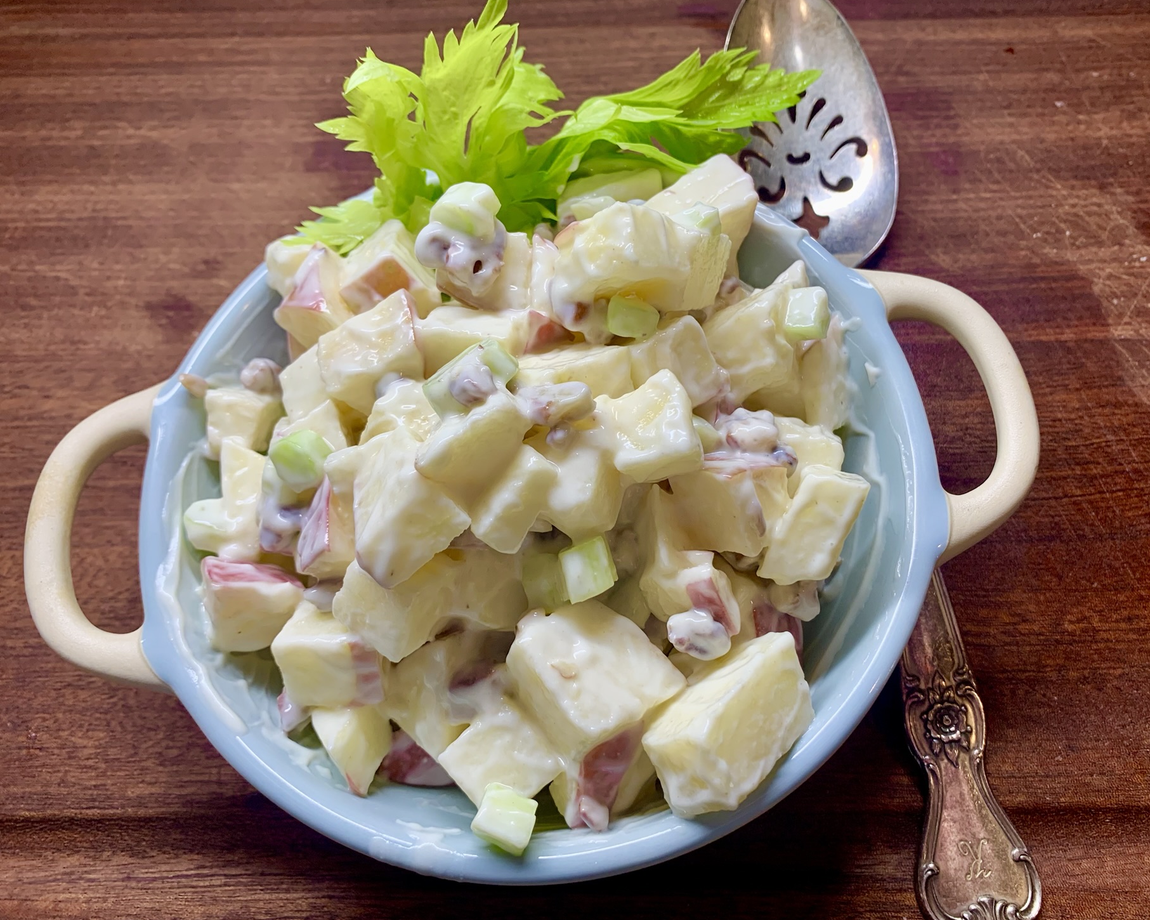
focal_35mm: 28
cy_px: 449
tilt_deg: -67.0
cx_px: 624
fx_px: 953
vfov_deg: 51.5
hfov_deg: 62.1
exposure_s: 1/120
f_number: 1.8
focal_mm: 4.25
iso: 64
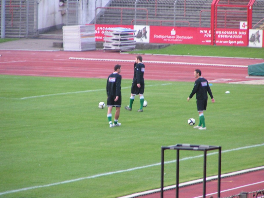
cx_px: 132
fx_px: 2898
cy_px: 99
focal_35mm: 380
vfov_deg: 3.9
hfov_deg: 5.2
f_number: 3.5
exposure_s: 1/25
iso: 200
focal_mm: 58
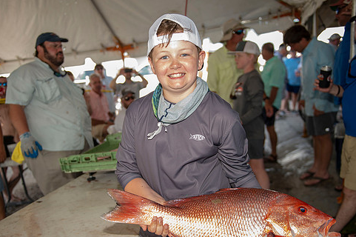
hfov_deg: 54.4
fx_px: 346
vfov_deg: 37.7
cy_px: 141
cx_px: 164
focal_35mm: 35
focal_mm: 29
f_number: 2.8
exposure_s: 1/125
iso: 50
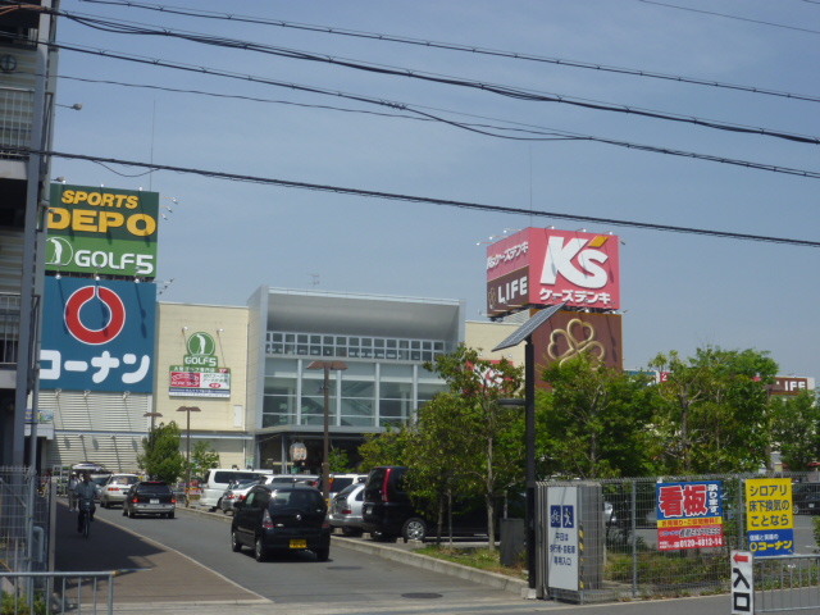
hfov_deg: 38.2
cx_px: 410
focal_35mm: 50
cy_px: 308
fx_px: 1184
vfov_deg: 29.1
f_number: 5.6
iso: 80
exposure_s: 1/500
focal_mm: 8.9
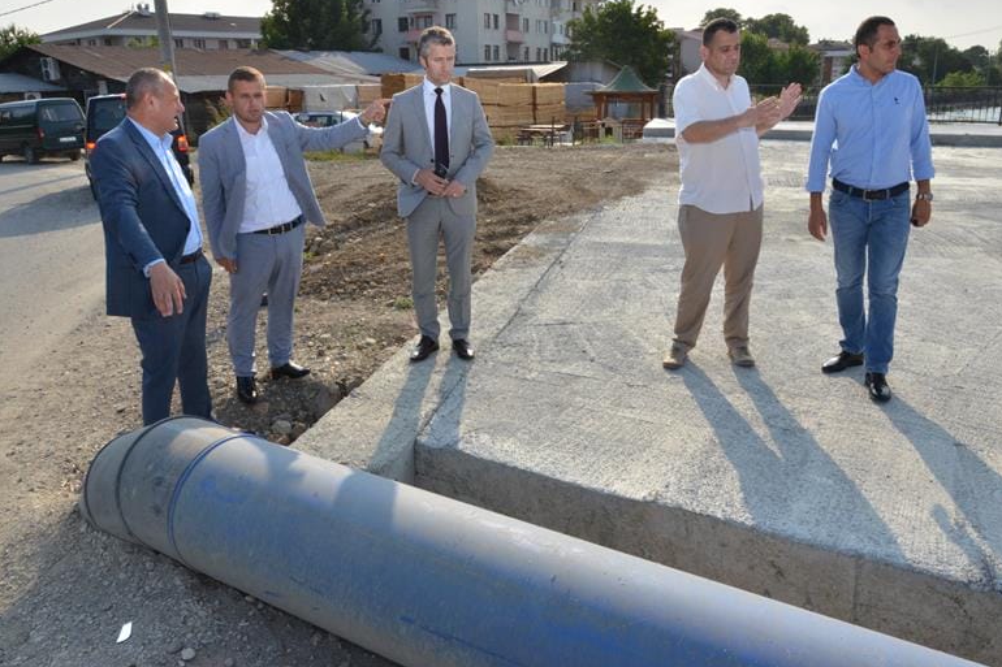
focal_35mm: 28
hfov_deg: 65.5
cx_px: 518
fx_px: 779
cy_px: 326
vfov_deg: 46.4
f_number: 22
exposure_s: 1/250
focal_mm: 18
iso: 1000
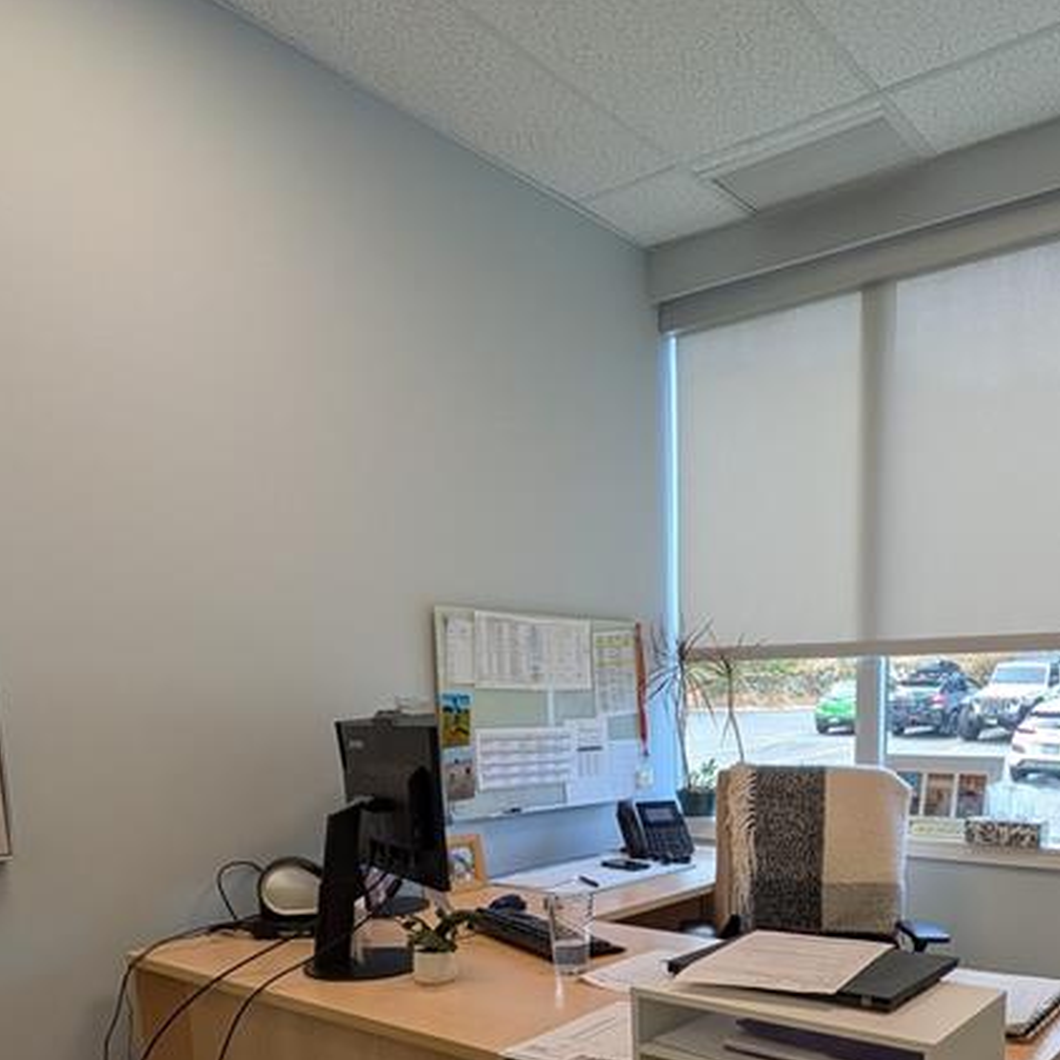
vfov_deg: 50.2
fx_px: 1039
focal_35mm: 30
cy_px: 874
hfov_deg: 52.9
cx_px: 716
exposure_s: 1/180
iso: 57
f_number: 2.2
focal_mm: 1.85
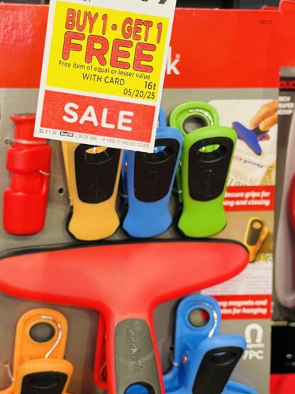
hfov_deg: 30.2
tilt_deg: -10.5
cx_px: 113
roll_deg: -0.6
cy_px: 175
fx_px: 546
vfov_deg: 39.6
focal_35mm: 48
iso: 100
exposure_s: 1/60
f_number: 1.6
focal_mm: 4.2
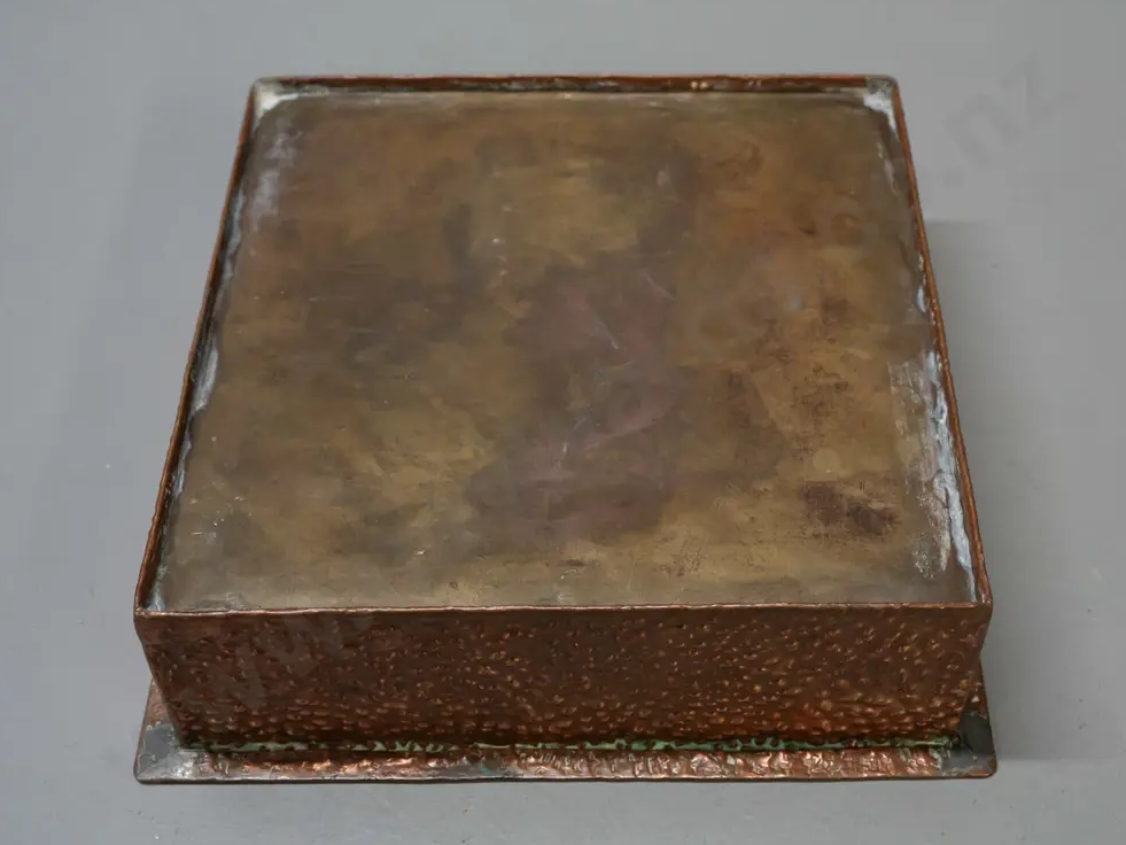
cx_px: 583
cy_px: 427
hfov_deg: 39.6
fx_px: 1562
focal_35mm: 48
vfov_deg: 30.3
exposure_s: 1/160
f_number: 5
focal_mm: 23
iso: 2500
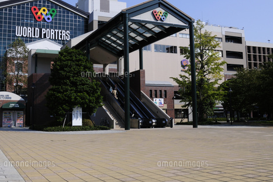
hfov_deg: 51.5
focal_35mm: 37
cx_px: 106
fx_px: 280
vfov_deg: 35.8
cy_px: 75
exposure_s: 1/400
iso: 200
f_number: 8
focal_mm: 18
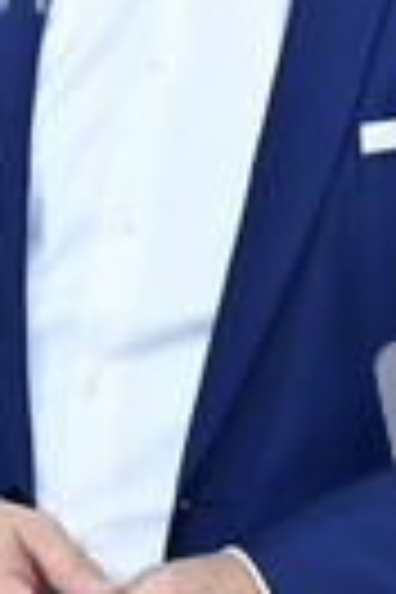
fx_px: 1897
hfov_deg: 11.9
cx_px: 198
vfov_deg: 17.7
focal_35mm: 115
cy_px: 162
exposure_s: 1/200
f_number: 4
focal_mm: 38
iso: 1000
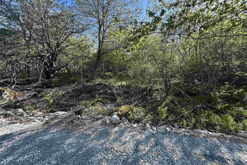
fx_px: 103
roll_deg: -0.3
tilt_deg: -2.5
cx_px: 125
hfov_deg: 100.4
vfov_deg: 77.1
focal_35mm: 15
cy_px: 74
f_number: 2.2
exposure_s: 1/292
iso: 40
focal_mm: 2.22
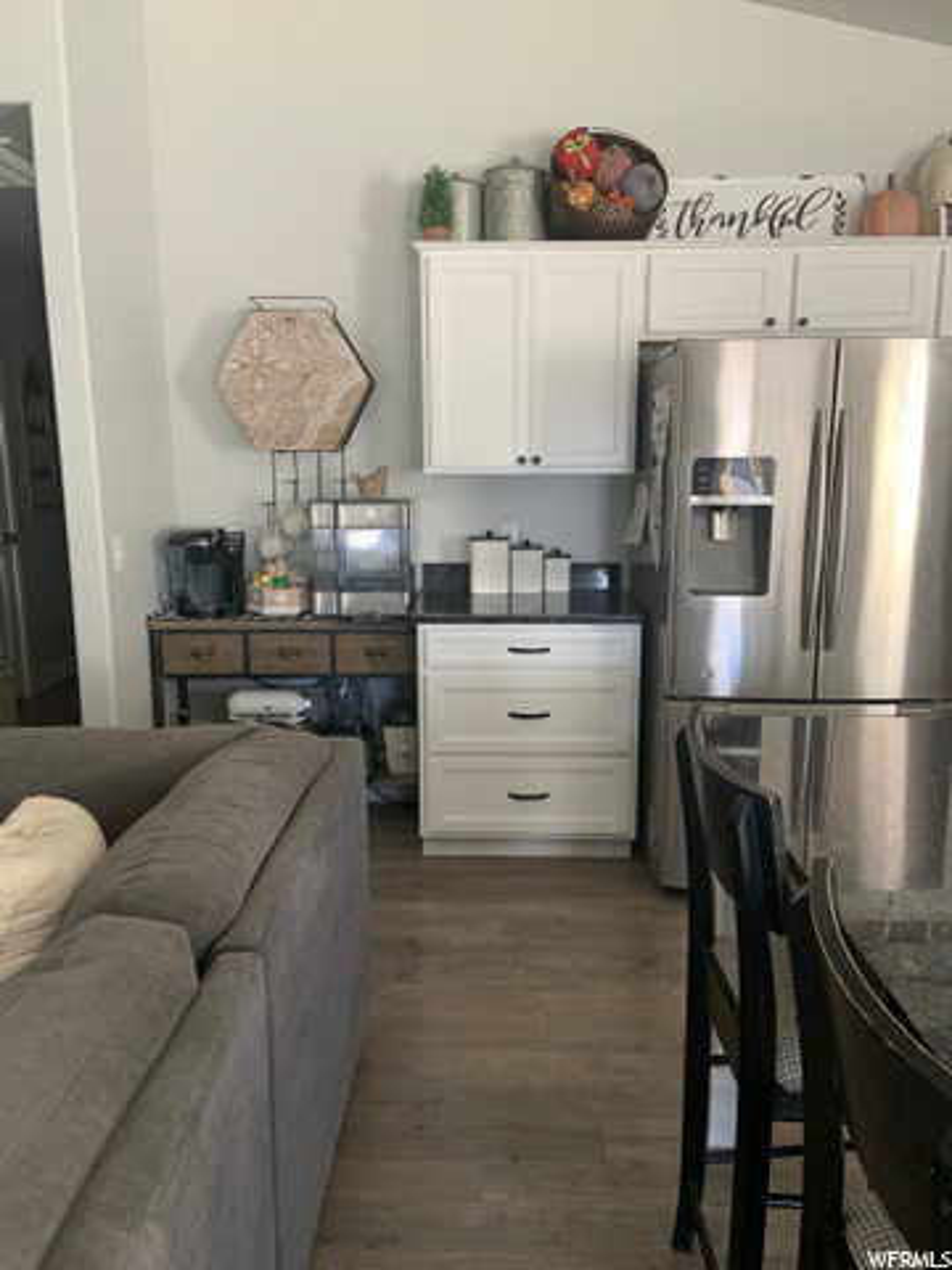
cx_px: 476
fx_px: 953
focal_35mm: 26
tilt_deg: -10.5
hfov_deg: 53.1
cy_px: 635
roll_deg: +0.3
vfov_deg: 67.3
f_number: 1.8
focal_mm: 4.25
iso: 125
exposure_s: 1/60
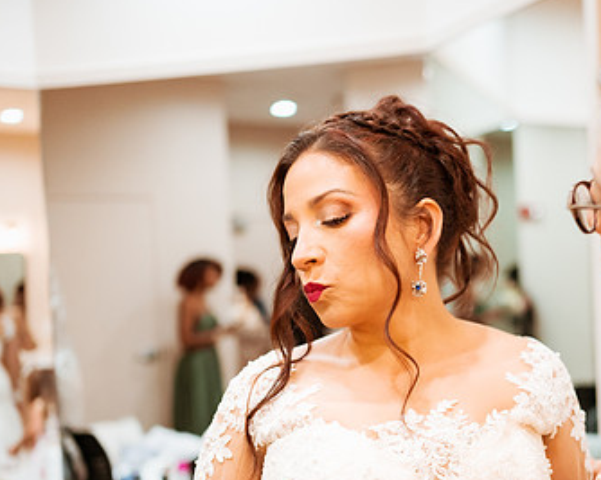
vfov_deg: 26.4
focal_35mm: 57
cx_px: 502
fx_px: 1014
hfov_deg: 31.9
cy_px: 337
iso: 1250
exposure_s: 1/500
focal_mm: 35
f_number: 1.8
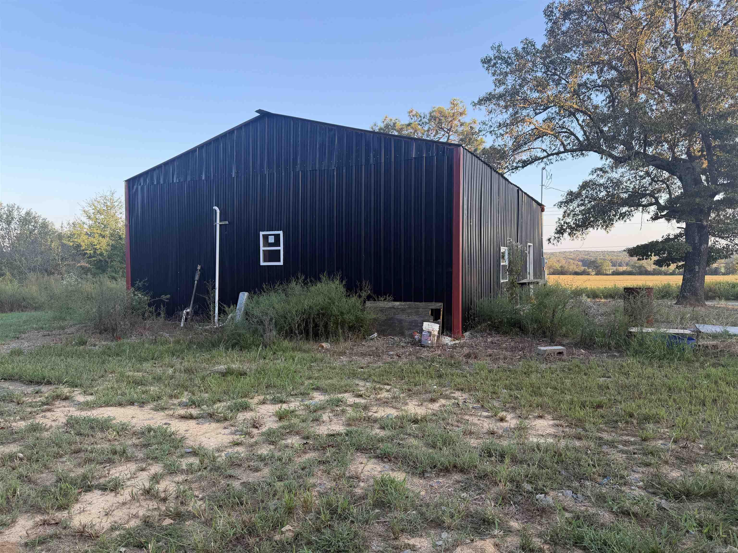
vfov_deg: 56.8
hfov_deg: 71.6
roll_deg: +1.3
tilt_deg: -1.1
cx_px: 369
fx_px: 512
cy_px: 276
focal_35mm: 24
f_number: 1.78
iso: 100
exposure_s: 1/689
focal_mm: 6.76
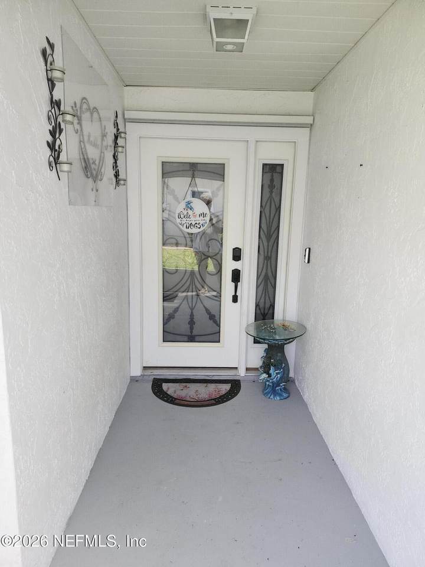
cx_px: 212
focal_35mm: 23
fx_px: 377
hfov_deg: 58.9
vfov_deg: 73.9
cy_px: 284
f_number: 1.8
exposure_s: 1/180
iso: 100
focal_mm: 5.54
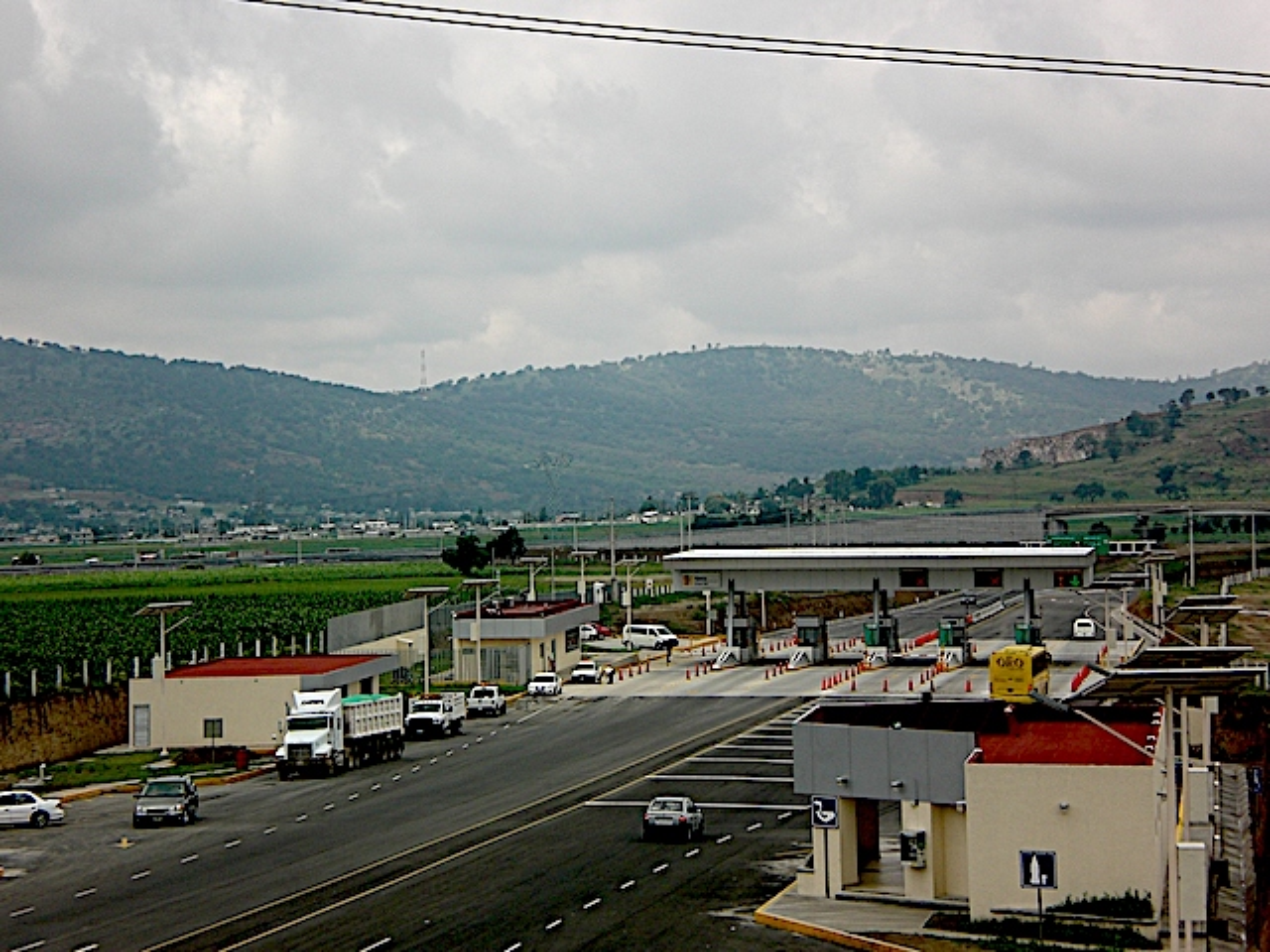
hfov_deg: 19.6
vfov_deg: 14.8
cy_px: 476
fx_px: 3669
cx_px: 635
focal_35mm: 100
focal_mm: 16.51
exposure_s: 1/200
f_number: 7.7
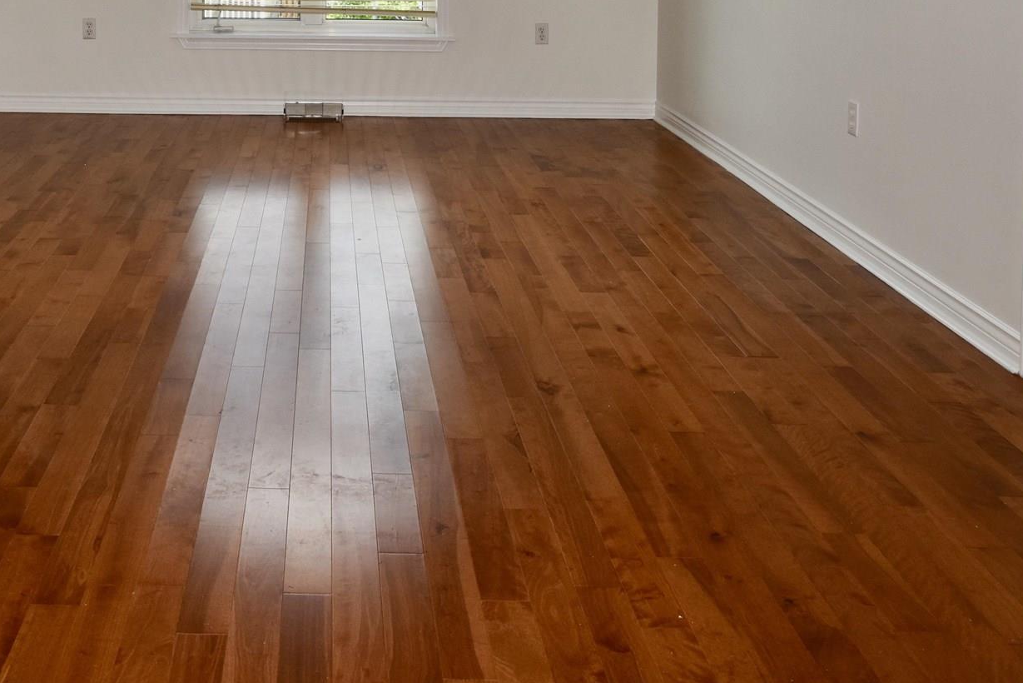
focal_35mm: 40
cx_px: 315
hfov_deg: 47.4
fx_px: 1137
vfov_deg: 30.0
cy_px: -68
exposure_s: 1/60
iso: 400
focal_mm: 16
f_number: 10
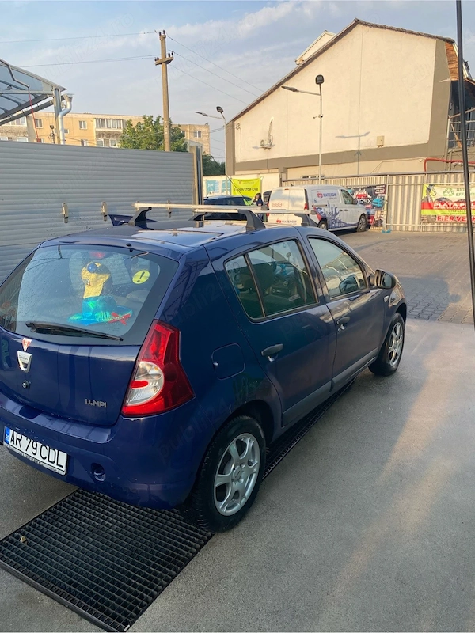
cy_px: 316
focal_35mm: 26
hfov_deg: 53.1
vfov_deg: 67.3
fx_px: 476
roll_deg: +2.4
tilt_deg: -13.7
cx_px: 238
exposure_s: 1/981
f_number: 1.8
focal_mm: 4.25
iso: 32
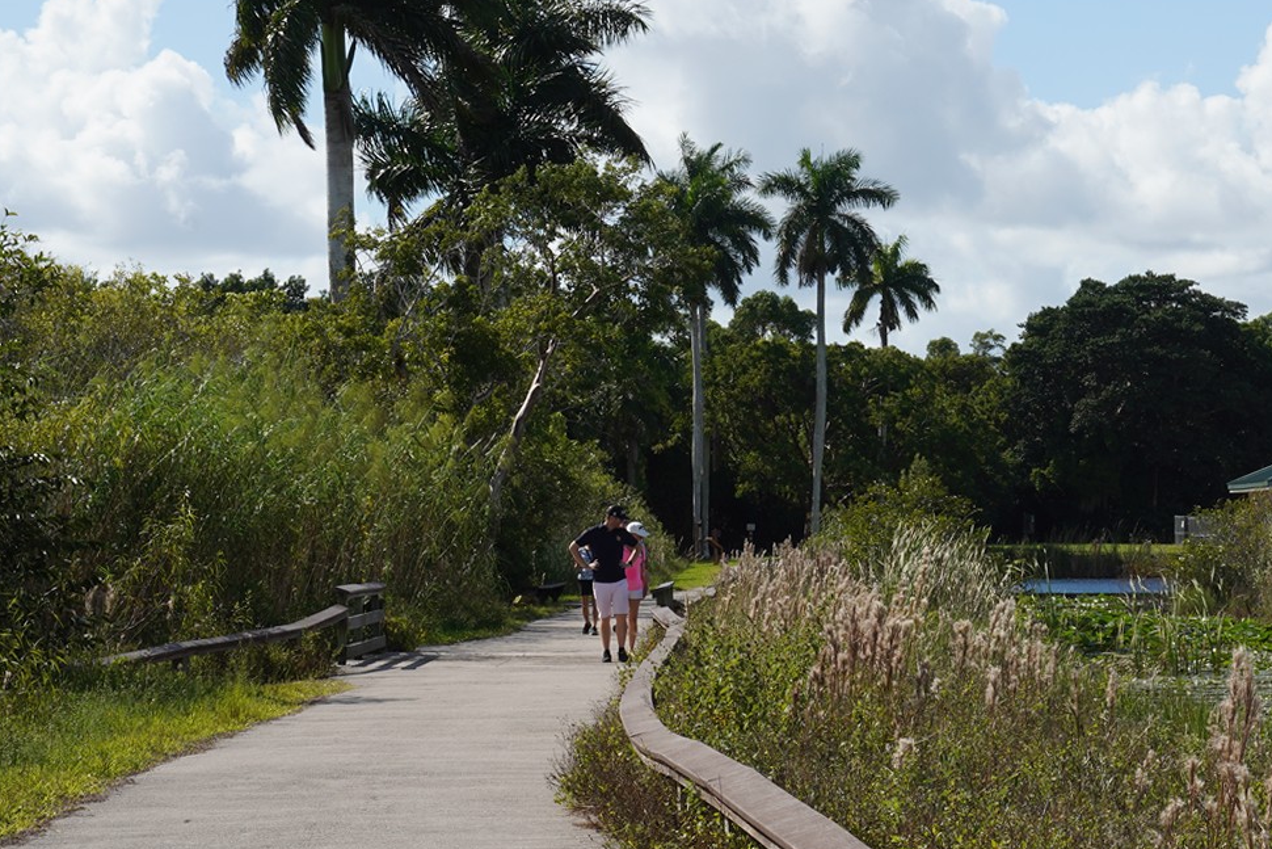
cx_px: 1046
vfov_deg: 13.5
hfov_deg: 20.0
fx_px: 3569
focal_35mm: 101
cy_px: 605
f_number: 16
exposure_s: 1/100
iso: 100
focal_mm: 49
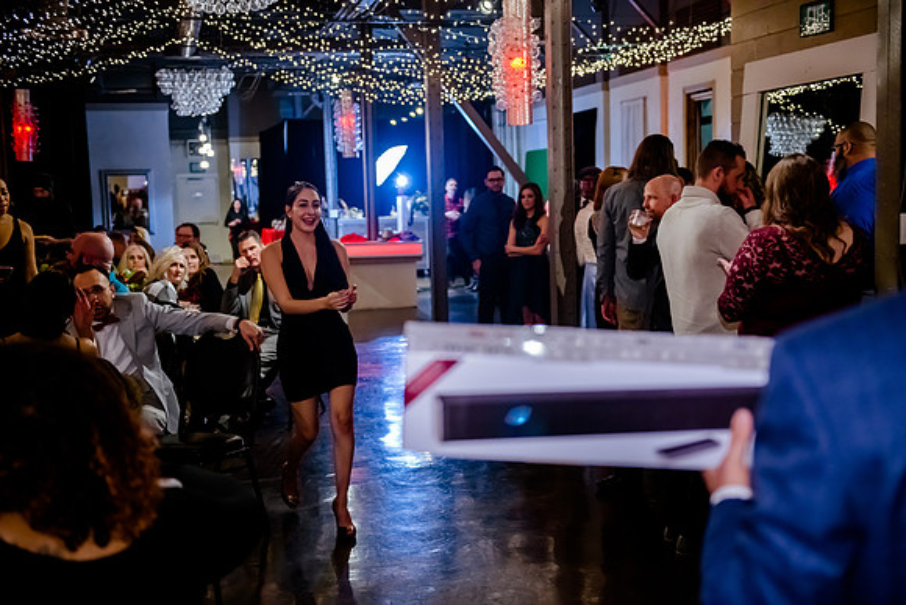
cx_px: 453
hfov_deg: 41.1
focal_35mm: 48
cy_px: 302
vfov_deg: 28.1
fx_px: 1208
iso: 5000
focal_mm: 48
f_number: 2.8
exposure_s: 1/200
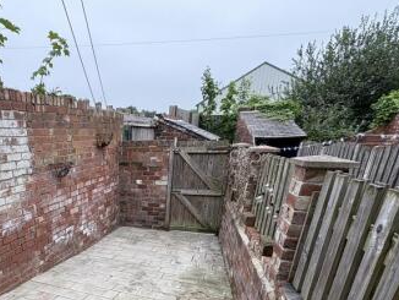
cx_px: 97
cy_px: 257
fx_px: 288
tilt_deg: -22.5
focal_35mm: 25
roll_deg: +2.5
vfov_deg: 50.2
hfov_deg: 64.9
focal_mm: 2.22
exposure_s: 1/256
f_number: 2.2
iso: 40
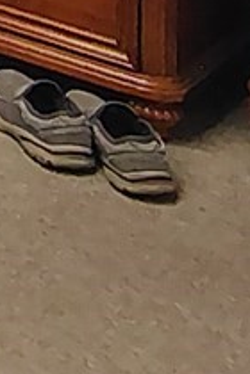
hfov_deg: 6.4
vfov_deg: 10.1
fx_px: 1687
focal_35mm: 162
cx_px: -852
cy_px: -680
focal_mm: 2.13
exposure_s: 1/40
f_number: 2.2
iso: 403
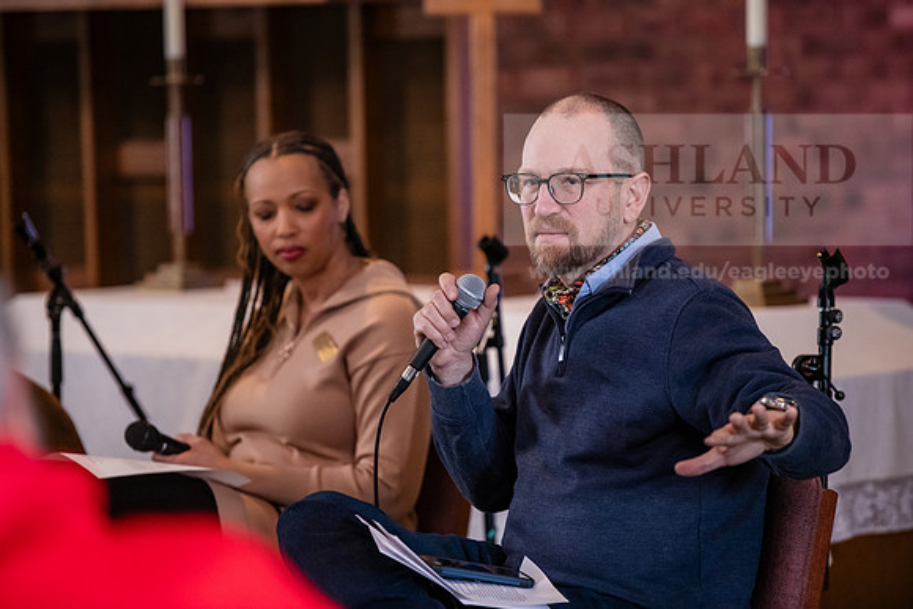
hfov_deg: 11.1
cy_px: 304
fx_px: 4693
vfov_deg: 7.4
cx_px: 456
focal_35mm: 185
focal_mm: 185
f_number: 3.2
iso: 2500
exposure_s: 1/200
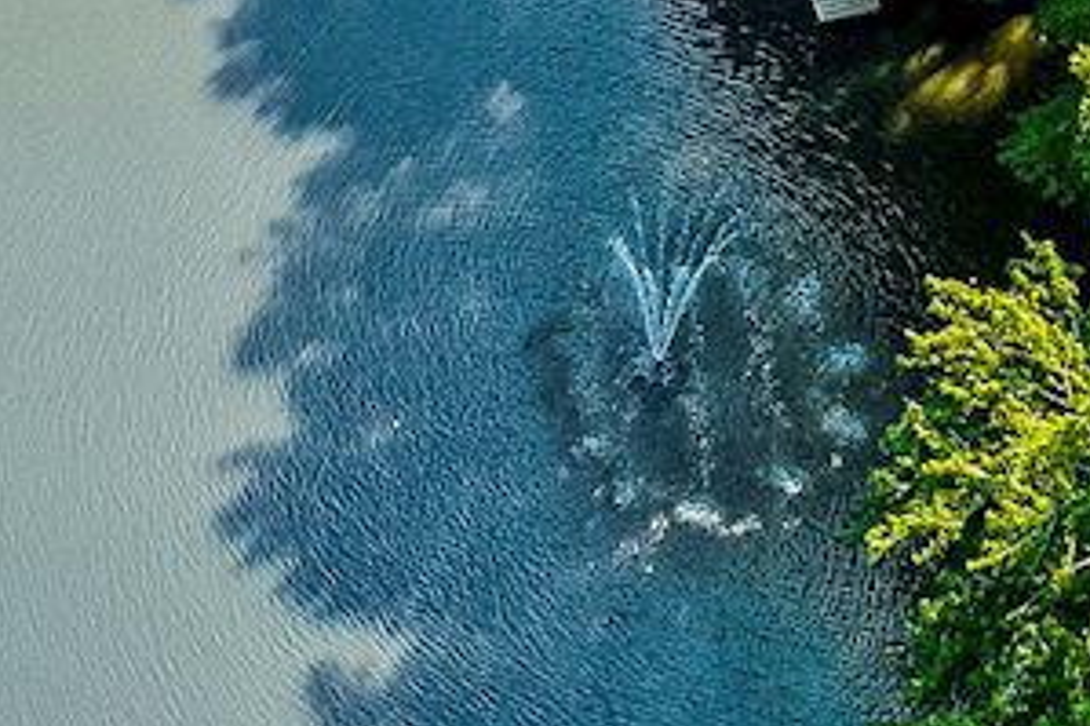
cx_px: 252
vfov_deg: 8.0
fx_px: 5053
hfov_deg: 12.3
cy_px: -551
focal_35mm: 167
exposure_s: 1/320
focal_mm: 12.29
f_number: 5.6
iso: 100
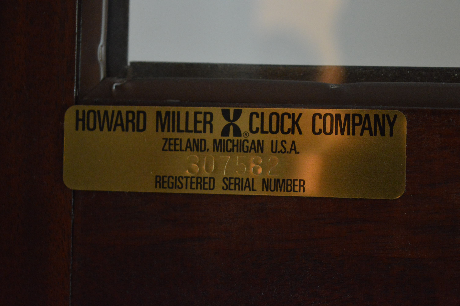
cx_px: 230
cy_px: 153
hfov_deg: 27.0
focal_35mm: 75
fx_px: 957
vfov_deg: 18.1
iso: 3200
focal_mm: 50
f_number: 5.6
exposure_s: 1/40
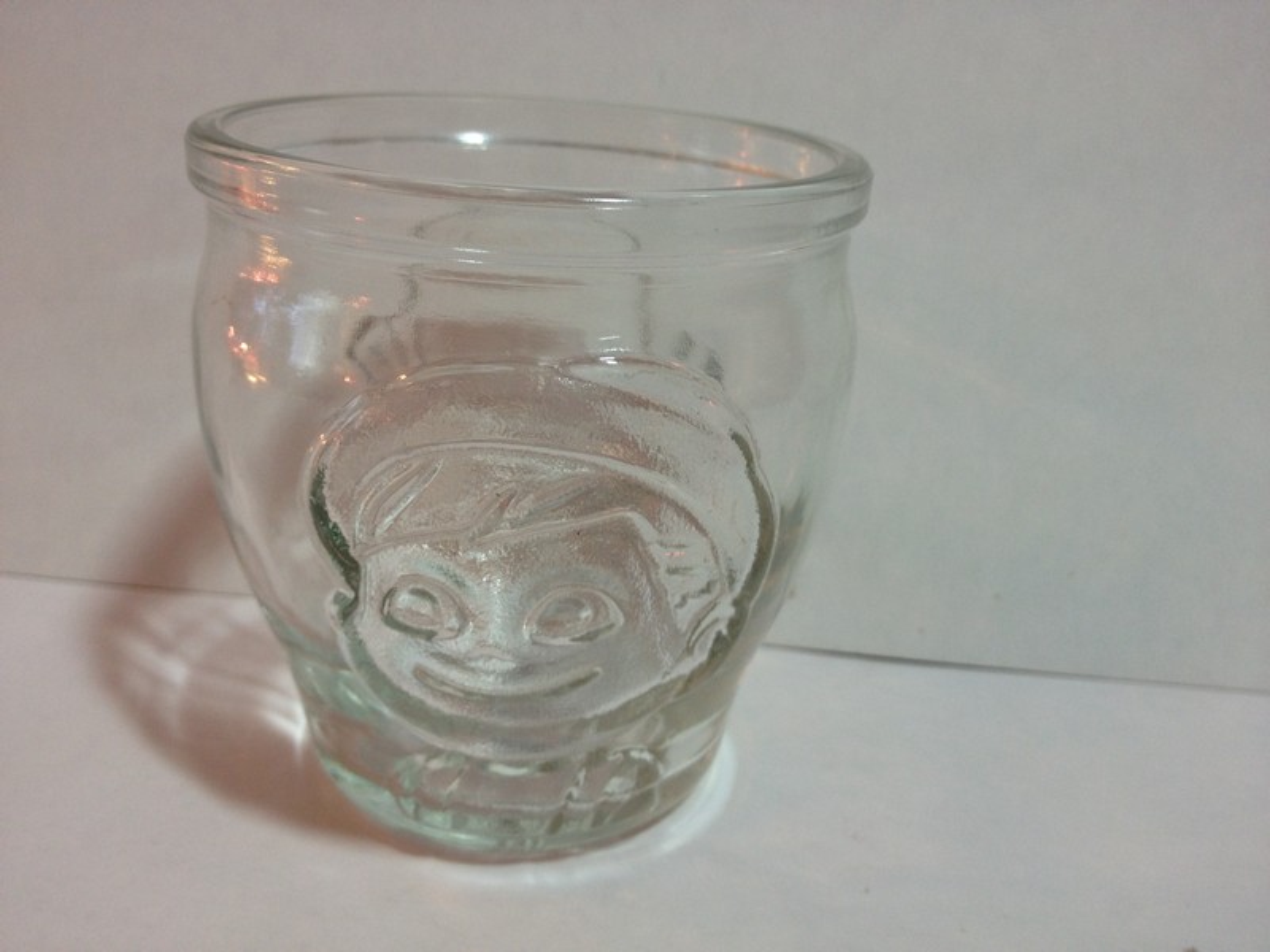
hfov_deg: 52.6
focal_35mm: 35
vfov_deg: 40.7
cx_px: 635
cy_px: 476
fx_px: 1284
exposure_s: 1/40
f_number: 2.4
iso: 80
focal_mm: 4.28
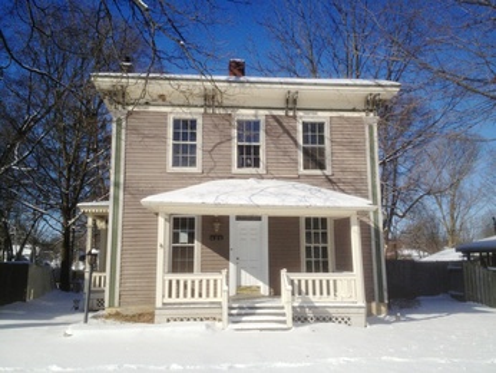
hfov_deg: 52.6
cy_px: 186
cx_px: 248
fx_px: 502
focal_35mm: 35
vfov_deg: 40.7
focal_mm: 4.28
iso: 50
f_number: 2.4
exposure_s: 1/3690
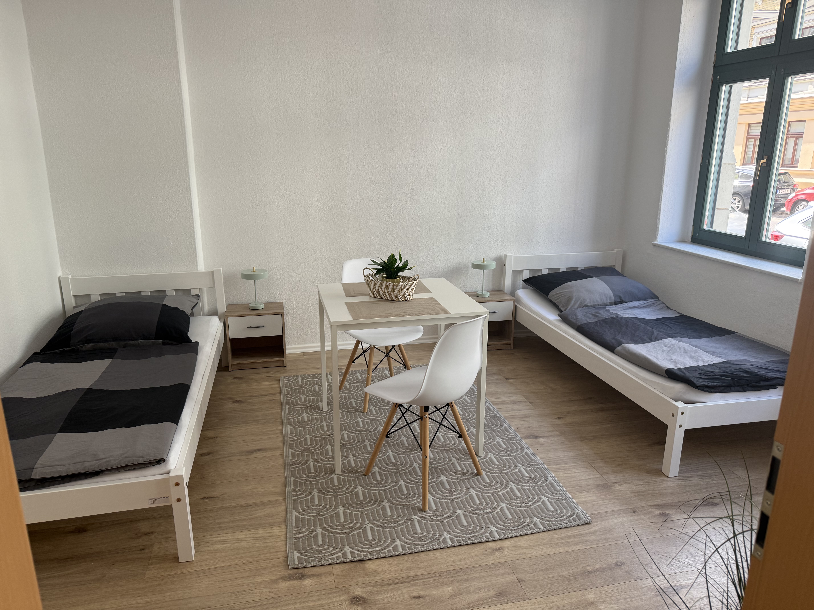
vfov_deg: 56.8
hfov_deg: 71.6
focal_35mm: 24
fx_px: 564
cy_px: 305
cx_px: 407
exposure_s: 1/121
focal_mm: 6.76
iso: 100
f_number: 1.78
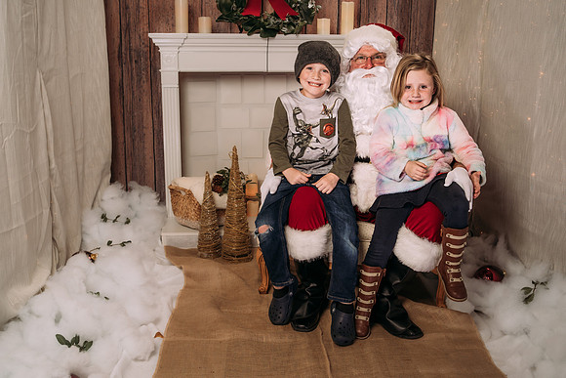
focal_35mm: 40
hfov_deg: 49.0
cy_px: 195
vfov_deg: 33.8
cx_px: 285
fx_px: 621
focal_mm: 35
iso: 100
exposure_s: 1/100
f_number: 5.6
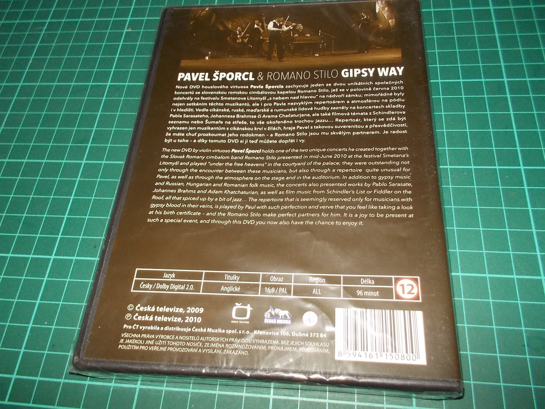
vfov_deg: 48.2
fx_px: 457
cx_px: 272
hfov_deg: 61.7
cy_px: 204
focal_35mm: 29
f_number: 3.3
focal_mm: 4.1
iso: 200
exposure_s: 1/30
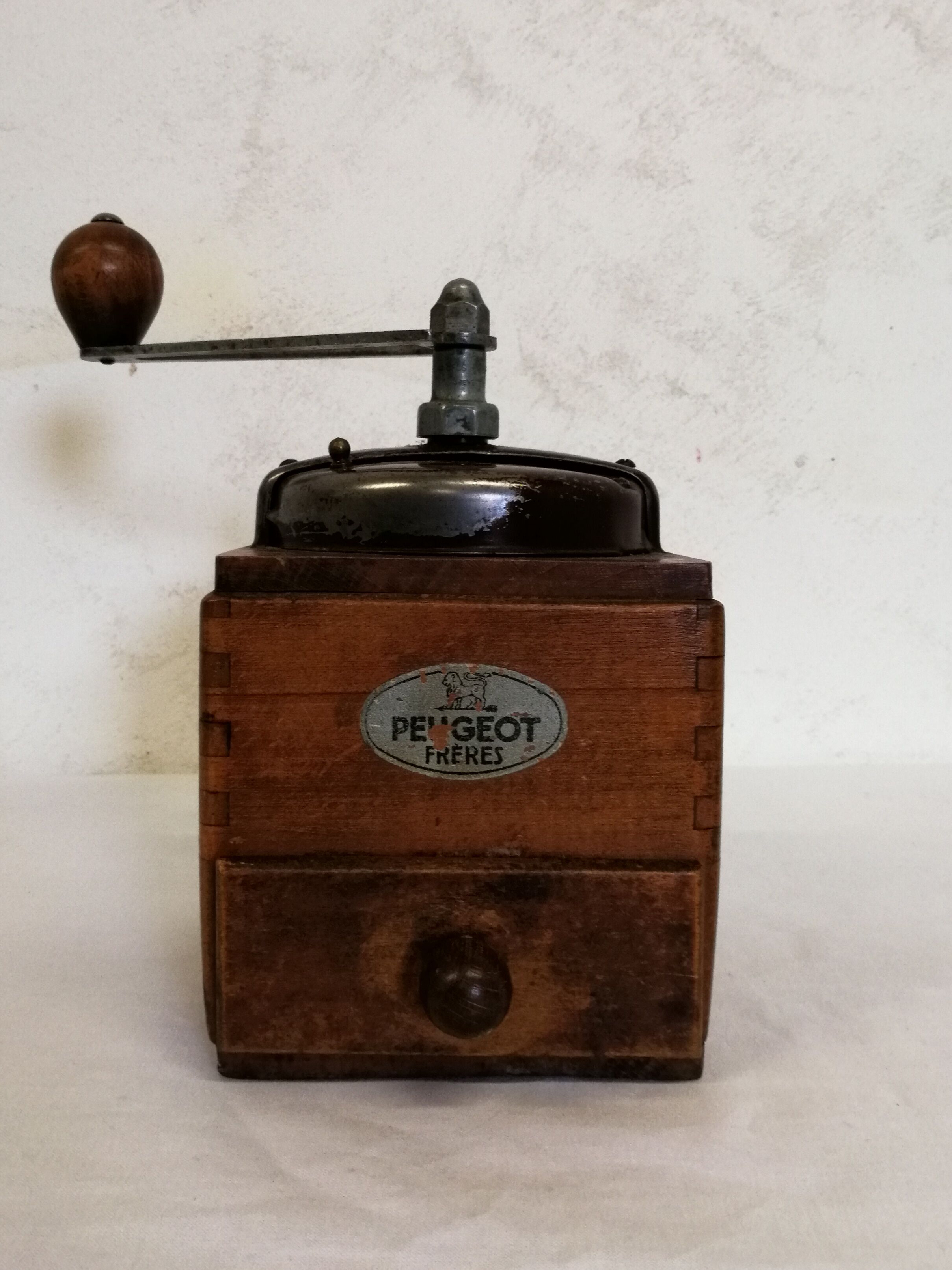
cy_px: 561
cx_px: 425
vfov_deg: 58.2
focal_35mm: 31
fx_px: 1137
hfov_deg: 45.4
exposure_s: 1/50
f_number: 2.2
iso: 64
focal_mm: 2.38
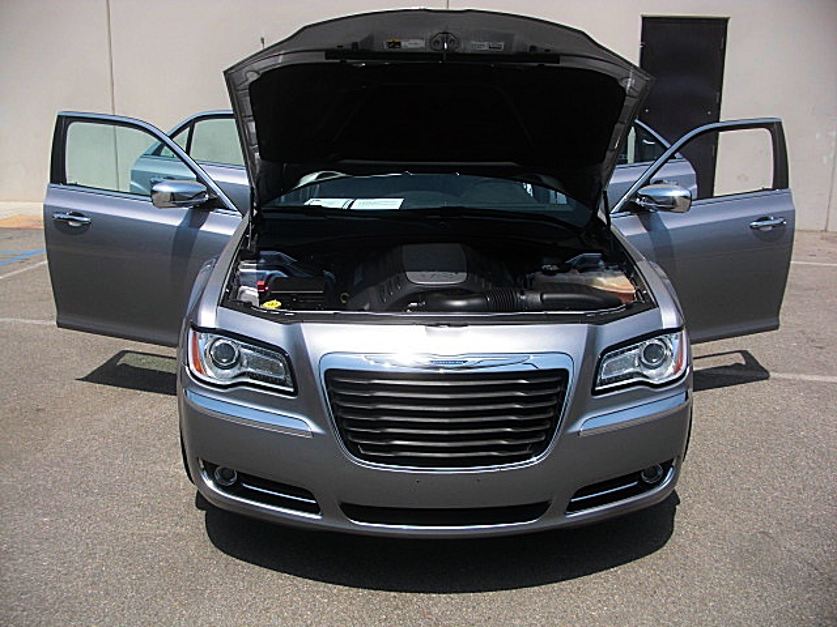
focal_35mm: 36
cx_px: 418
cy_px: 314
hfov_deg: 51.4
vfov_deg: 39.7
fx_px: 870
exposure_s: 1/160
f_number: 7.9
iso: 50
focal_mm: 6.3
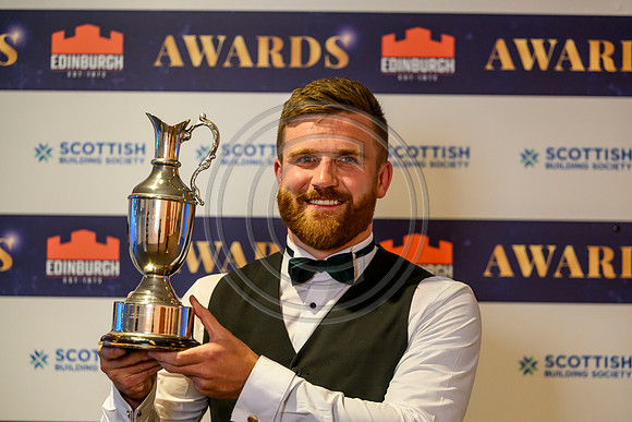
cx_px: 316
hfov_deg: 20.2
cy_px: 211
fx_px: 1773
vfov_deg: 13.6
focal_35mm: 101
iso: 2500
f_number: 3.2
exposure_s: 1/200
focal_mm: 101
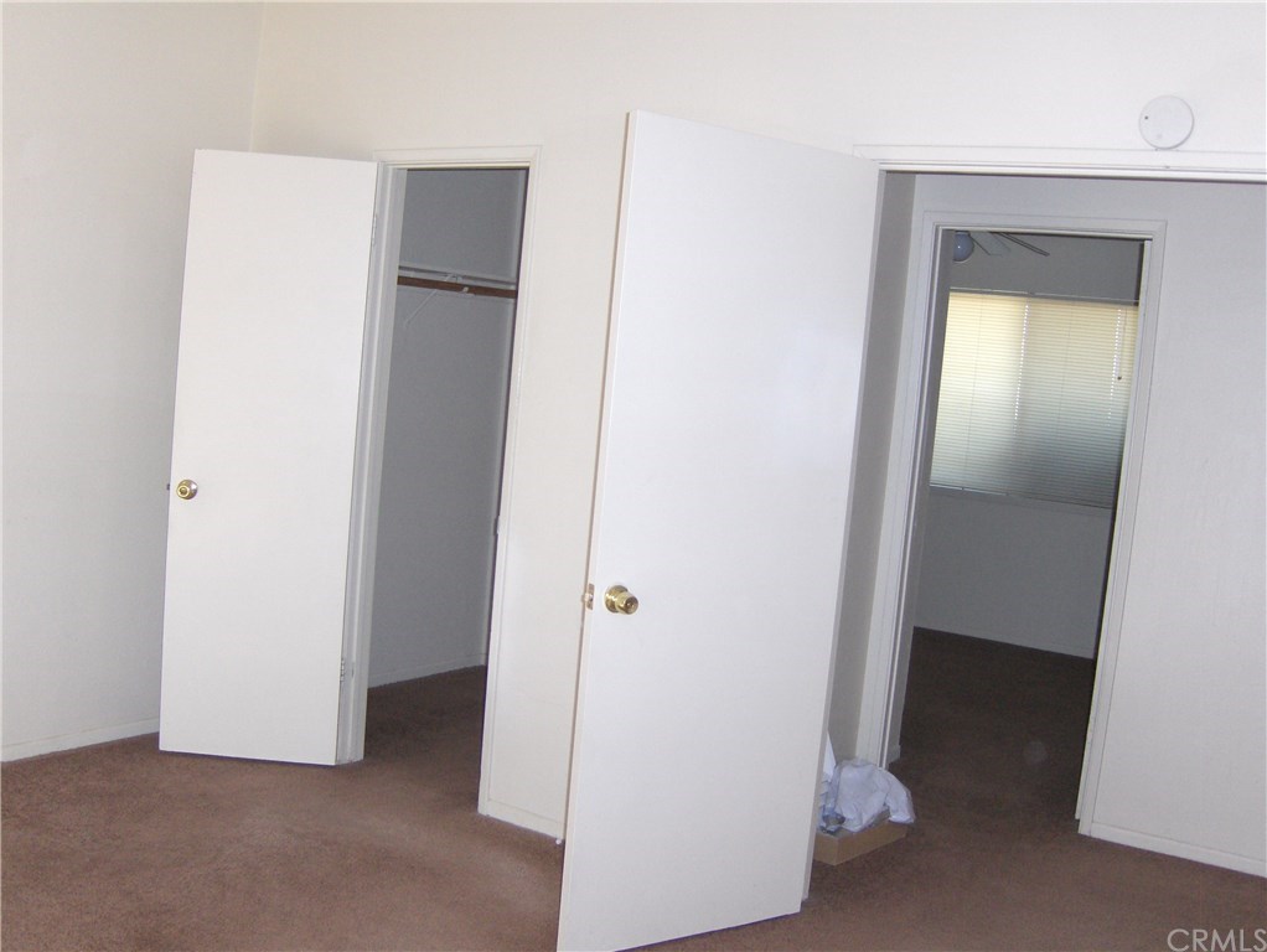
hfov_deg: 52.6
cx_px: 634
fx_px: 1282
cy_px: 476
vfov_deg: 40.7
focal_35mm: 35
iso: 100
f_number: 2.8
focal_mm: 7.5
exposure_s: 1/60
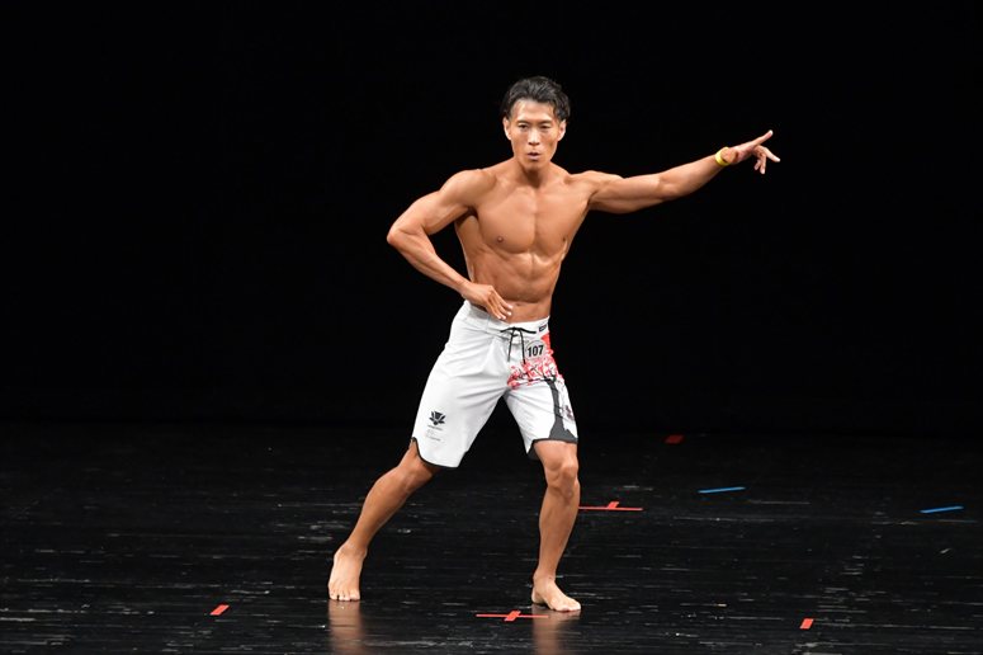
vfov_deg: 4.8
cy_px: 328
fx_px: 7778
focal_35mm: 285
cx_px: 492
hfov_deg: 7.2
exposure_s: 1/400
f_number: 5.6
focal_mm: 190
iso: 3200
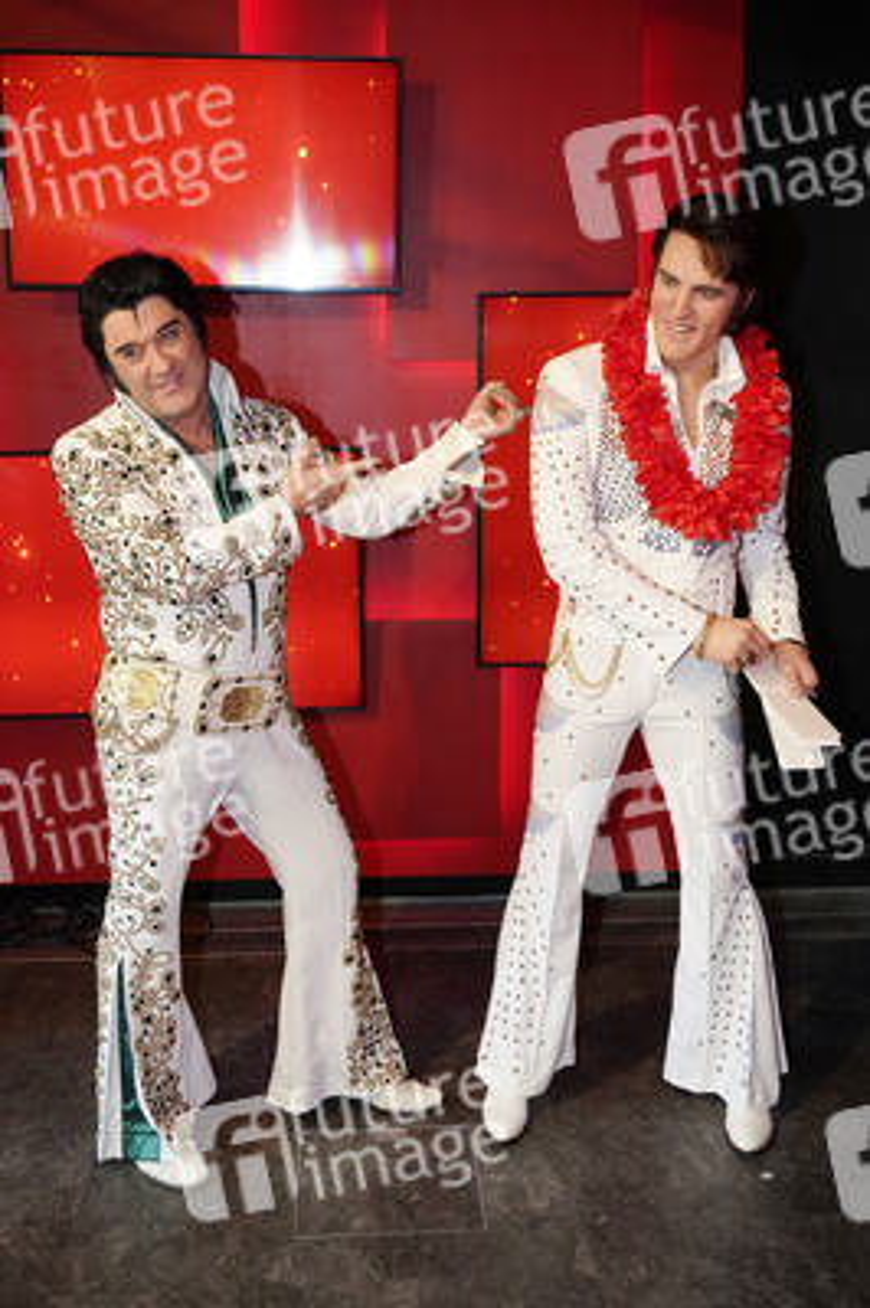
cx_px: 435
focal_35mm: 31
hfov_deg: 42.3
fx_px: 1126
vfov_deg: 60.3
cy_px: 654
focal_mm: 31
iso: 1600
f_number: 4.5
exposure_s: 1/100
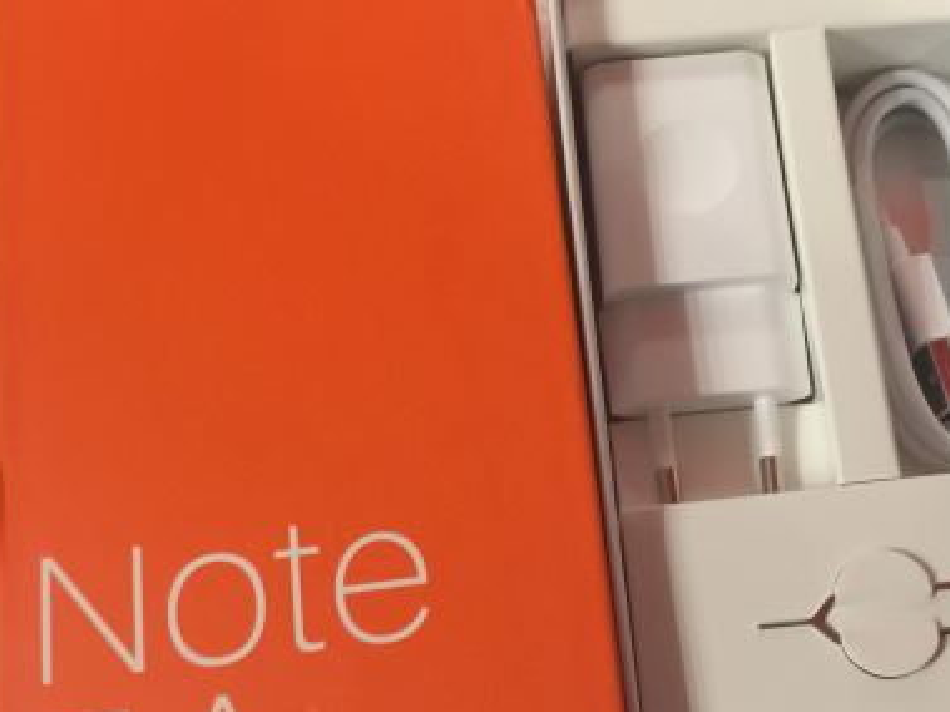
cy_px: 401
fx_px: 1344
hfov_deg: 38.3
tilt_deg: -74.1
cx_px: 664
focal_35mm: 49
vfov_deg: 29.6
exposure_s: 1/8
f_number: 2.2
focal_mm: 4.15
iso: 125
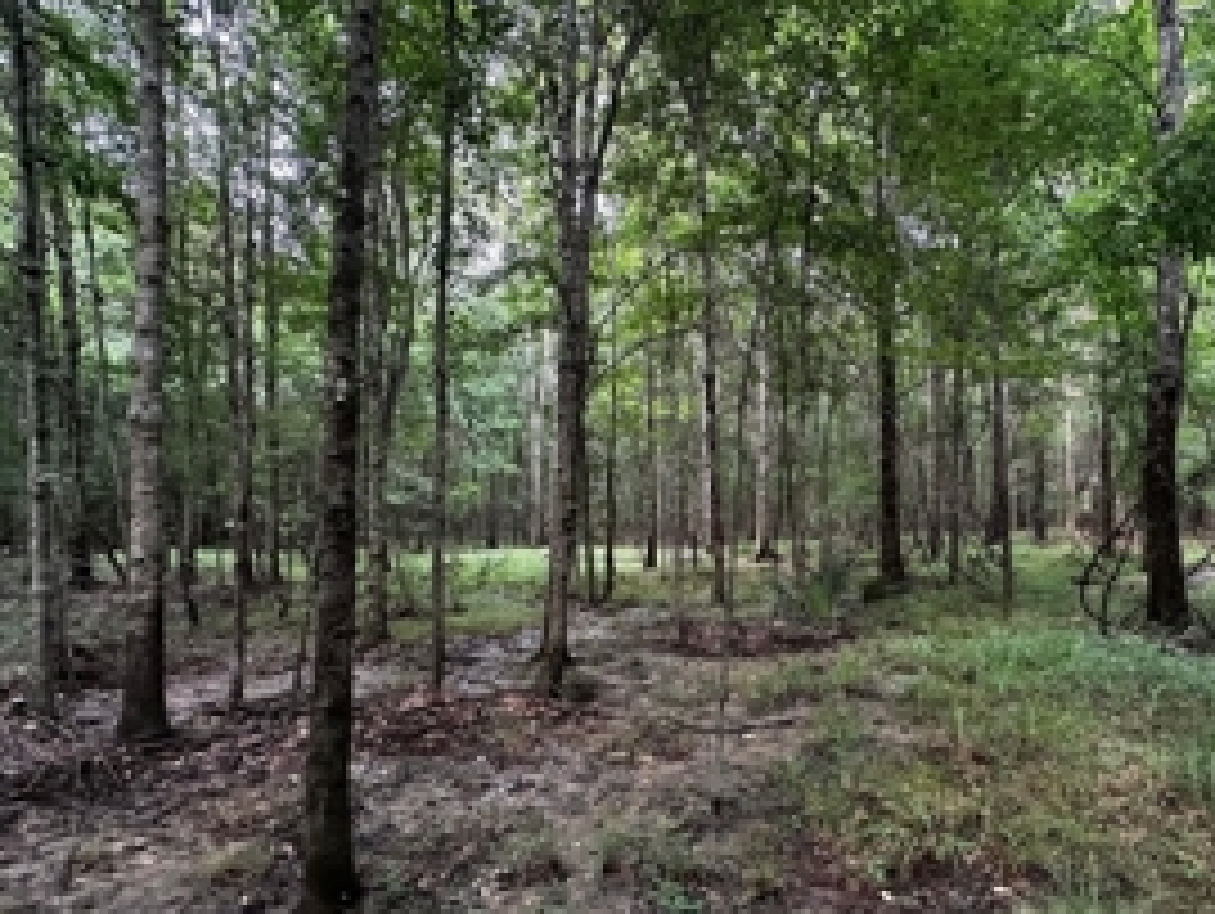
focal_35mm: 19
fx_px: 667
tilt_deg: +2.3
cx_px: 722
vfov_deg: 68.6
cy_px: 507
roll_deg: +1.2
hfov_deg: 83.7
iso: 320
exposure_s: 1/60
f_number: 2.2
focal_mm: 2.22
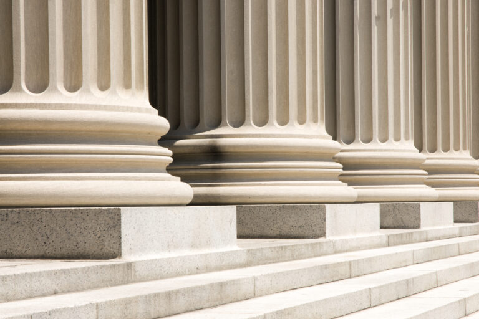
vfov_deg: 11.4
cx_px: 240
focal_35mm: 120
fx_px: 1597
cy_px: 160
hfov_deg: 17.1
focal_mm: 80
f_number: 13
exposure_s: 1/125
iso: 100
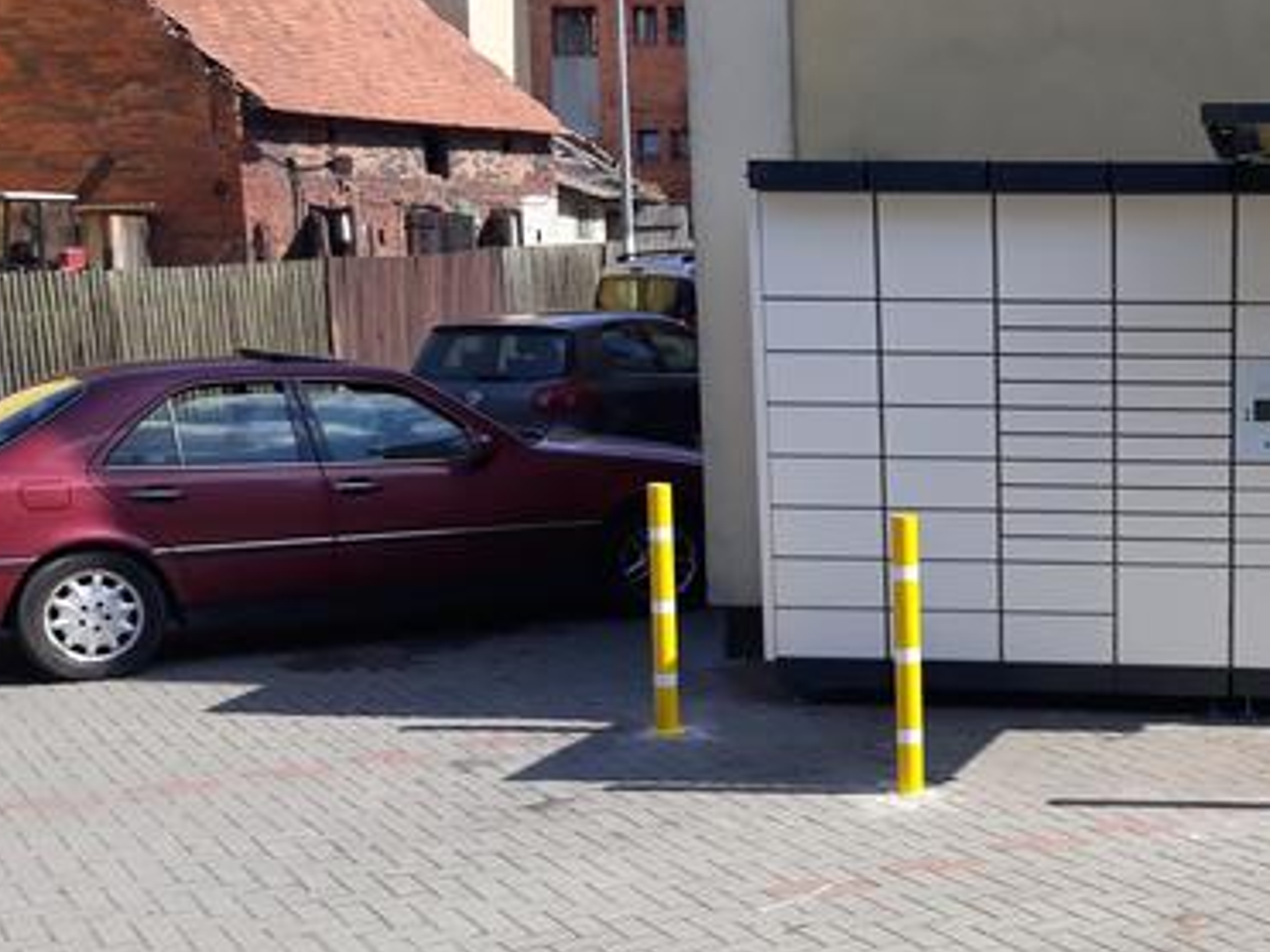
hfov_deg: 35.3
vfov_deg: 28.5
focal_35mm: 51
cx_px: 1143
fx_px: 1870
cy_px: 553
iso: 40
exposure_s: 1/1131
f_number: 1.7
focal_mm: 3.71
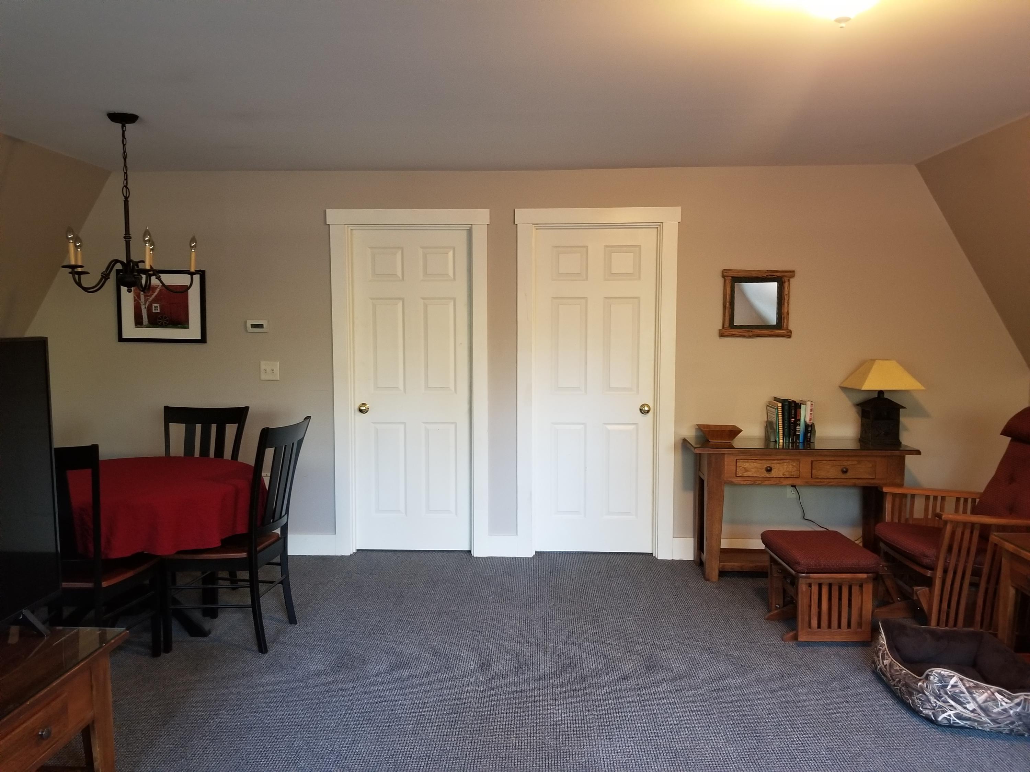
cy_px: 386
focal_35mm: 26
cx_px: 515
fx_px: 774
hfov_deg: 67.3
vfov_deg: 53.1
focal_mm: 4.25
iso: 200
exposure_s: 1/11
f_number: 1.7
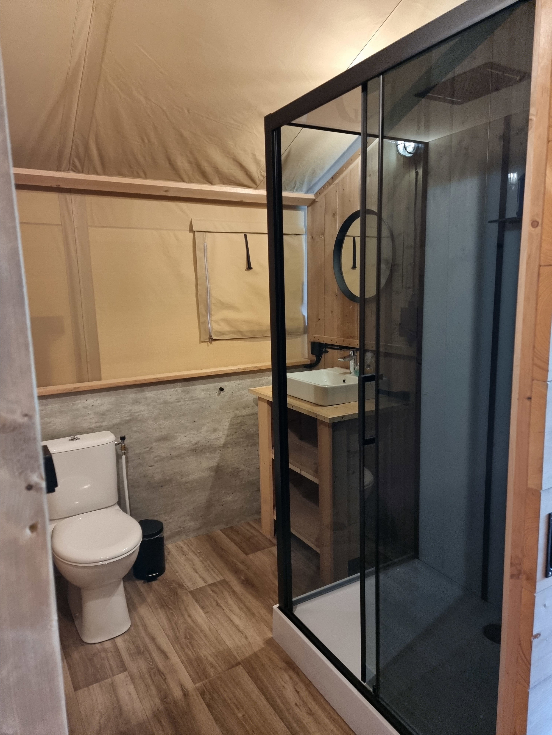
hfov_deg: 56.8
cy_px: 368
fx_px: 510
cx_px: 276
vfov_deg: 71.6
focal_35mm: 24
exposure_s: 1/25
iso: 500
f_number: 1.8
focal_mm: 6.7
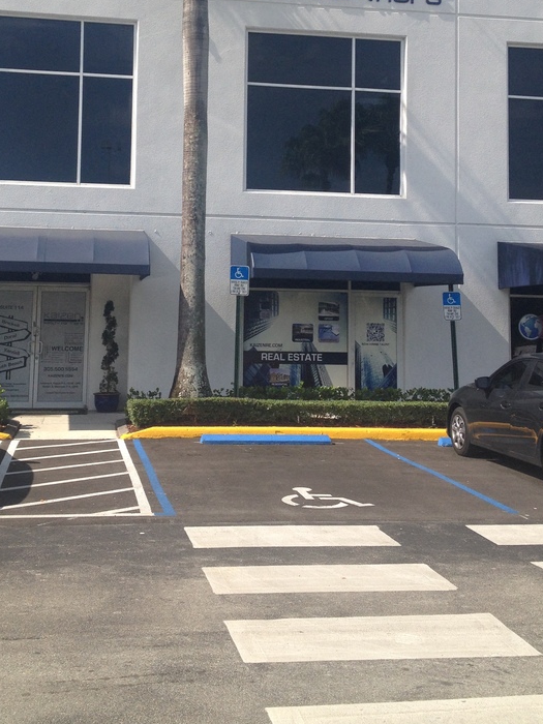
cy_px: 240
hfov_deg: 29.1
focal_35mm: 50
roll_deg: +0.0
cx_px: 231
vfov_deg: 37.8
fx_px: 1046
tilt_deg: +4.5
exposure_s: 1/1453
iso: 50
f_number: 2.4
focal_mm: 4.28
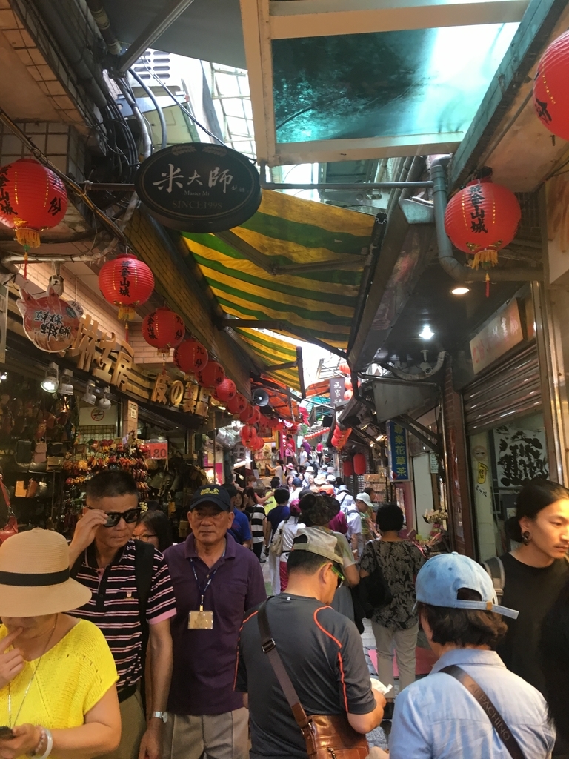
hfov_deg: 48.2
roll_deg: -0.8
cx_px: 284
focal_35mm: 29
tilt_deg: +7.7
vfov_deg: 61.7
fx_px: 636
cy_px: 380
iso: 40
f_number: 2.2
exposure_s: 1/30
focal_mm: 4.15
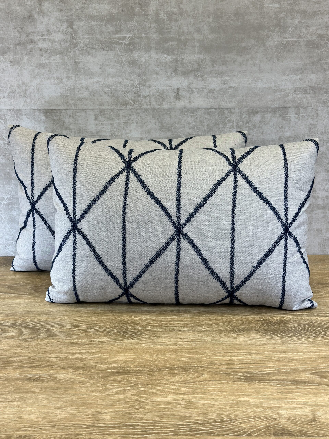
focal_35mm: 48
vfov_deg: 39.7
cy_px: 220
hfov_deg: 30.3
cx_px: 164
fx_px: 608
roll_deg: +0.7
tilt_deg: -15.4
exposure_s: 1/136
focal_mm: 6.86
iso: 64
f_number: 1.78
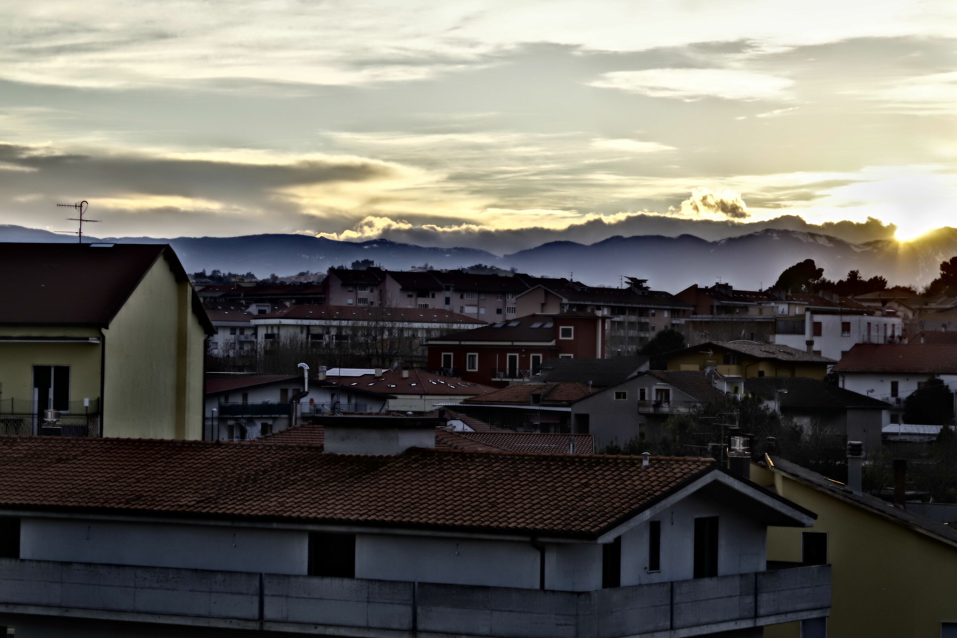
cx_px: 478
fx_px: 2791
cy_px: 319
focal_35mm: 105
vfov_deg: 13.0
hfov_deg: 19.5
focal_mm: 70
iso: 100
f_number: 3.5
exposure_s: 1/750
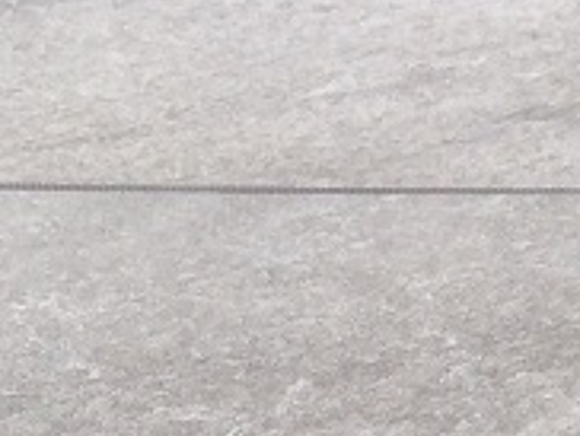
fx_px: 2416
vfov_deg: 9.2
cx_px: 602
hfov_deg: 13.5
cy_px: 1057
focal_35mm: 144
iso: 121
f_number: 2
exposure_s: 1/50
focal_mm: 3.59
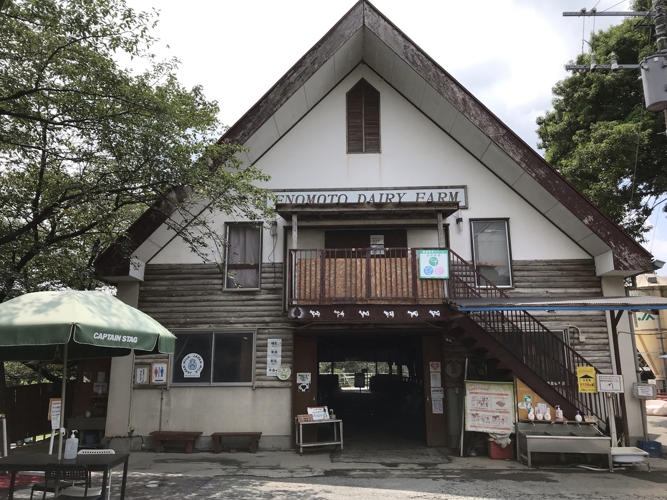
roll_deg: +0.4
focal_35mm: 28
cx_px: 334
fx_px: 540
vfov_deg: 49.7
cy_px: 250
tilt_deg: +15.1
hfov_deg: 63.4
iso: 20
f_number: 1.8
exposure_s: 1/2179
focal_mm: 3.99
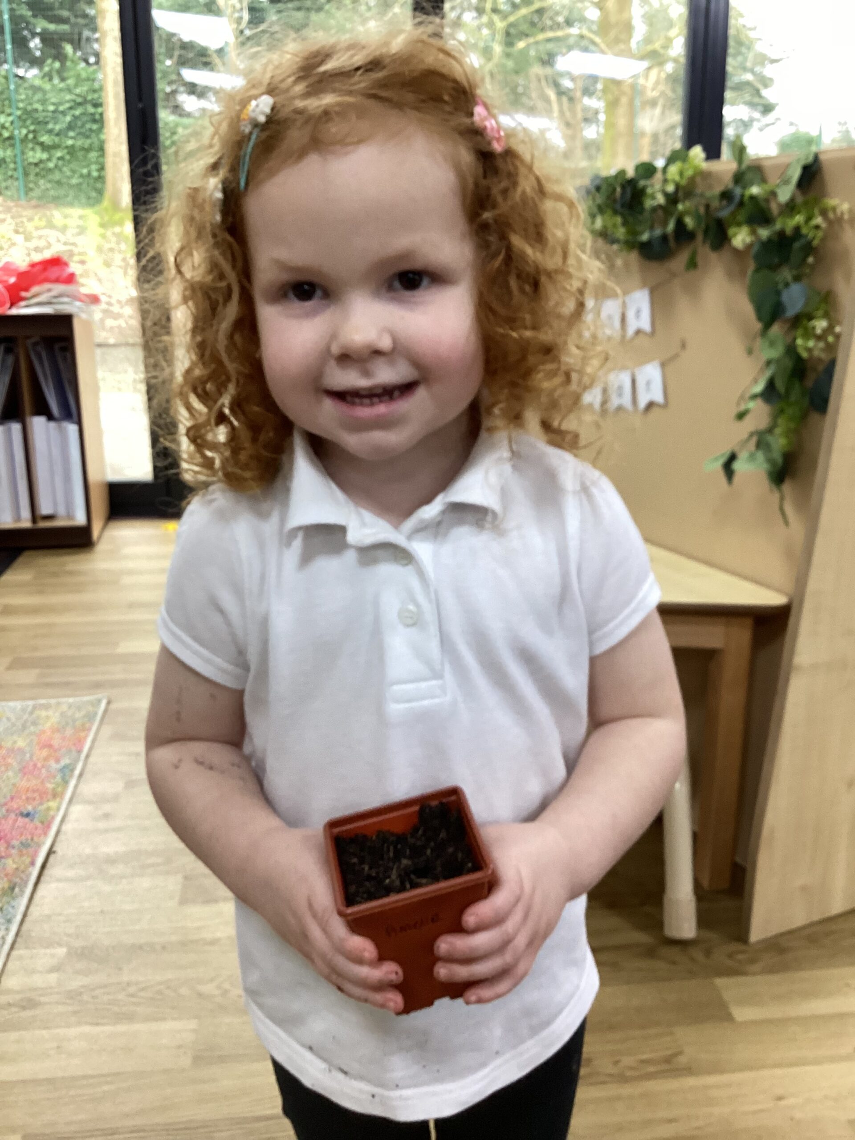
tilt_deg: -17.1
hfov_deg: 45.4
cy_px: 570
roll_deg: +0.1
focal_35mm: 31
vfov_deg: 58.4
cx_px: 428
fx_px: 1021
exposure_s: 1/50
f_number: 2.4
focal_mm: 3.3
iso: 160
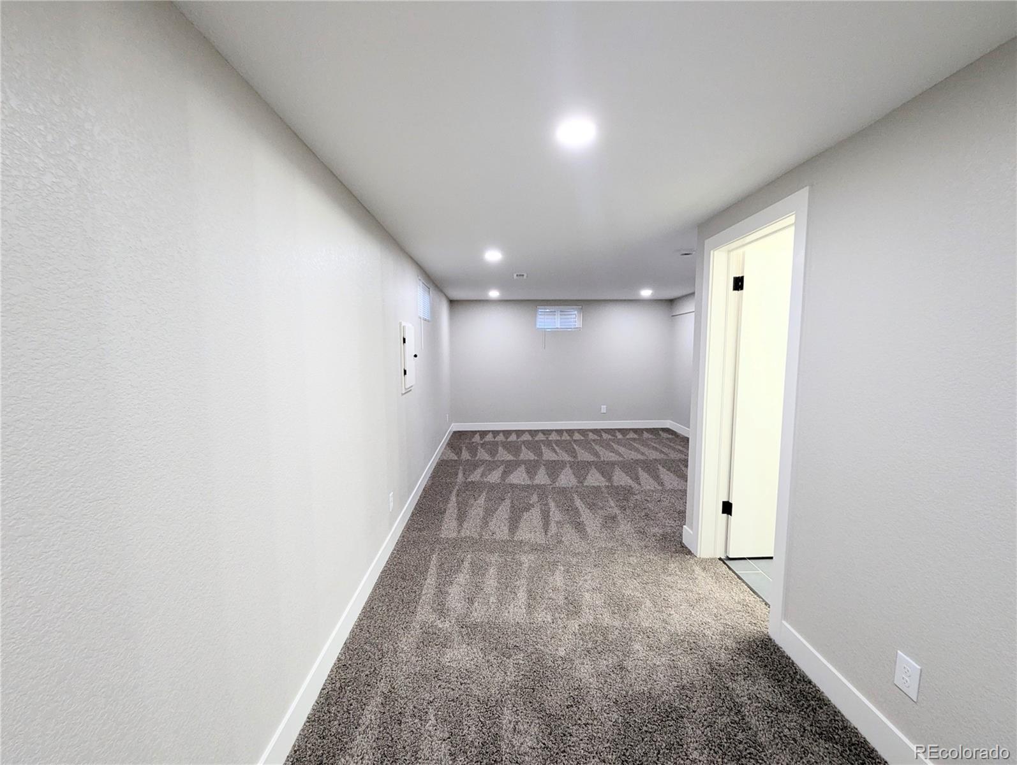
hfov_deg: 106.1
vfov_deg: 90.1
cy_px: 382
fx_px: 382
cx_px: 508
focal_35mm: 13
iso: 62
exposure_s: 1/24
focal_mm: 1.95
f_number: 2.2
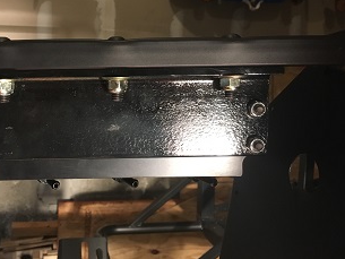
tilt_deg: -2.7
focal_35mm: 38
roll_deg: -1.2
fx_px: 379
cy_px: 90
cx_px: 123
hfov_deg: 48.4
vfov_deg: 37.4
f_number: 2.2
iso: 200
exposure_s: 1/20
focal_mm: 4.15
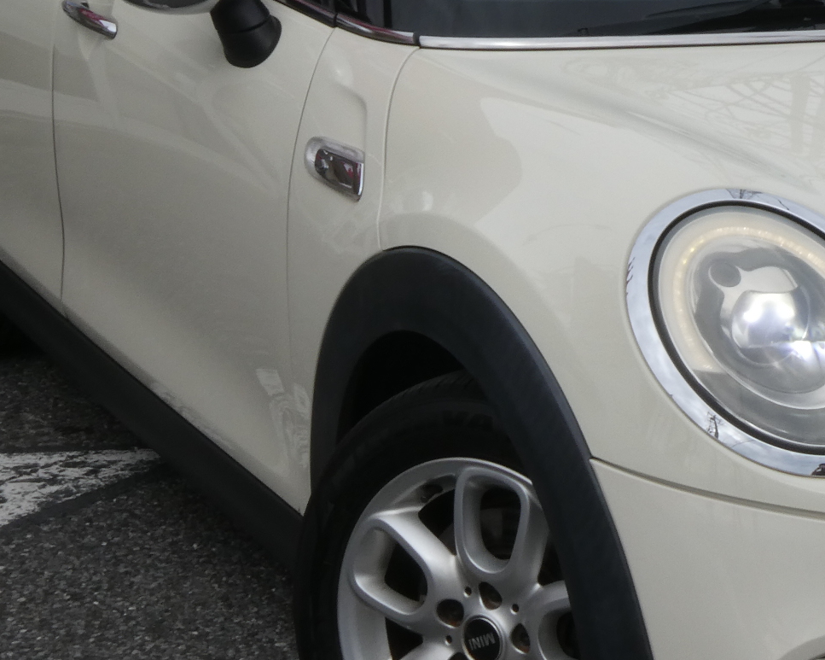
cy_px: 217
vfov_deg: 14.5
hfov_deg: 17.7
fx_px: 2587
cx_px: 801
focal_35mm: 106
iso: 80
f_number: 8
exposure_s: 1/160
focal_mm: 7.2
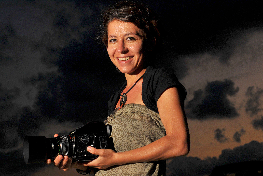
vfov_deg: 17.9
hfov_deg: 26.7
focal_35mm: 76
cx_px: 133
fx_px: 555
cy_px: 88
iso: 200
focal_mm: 50
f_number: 9
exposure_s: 1/160
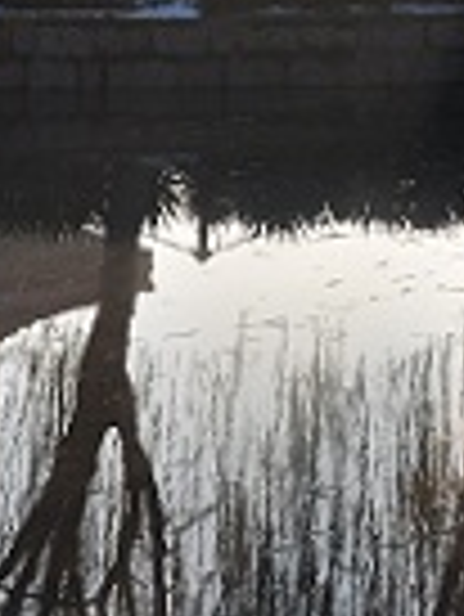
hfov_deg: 12.2
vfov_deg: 15.1
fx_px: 2166
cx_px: 266
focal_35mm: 121
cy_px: -277
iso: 200
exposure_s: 1/250
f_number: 10
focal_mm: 17
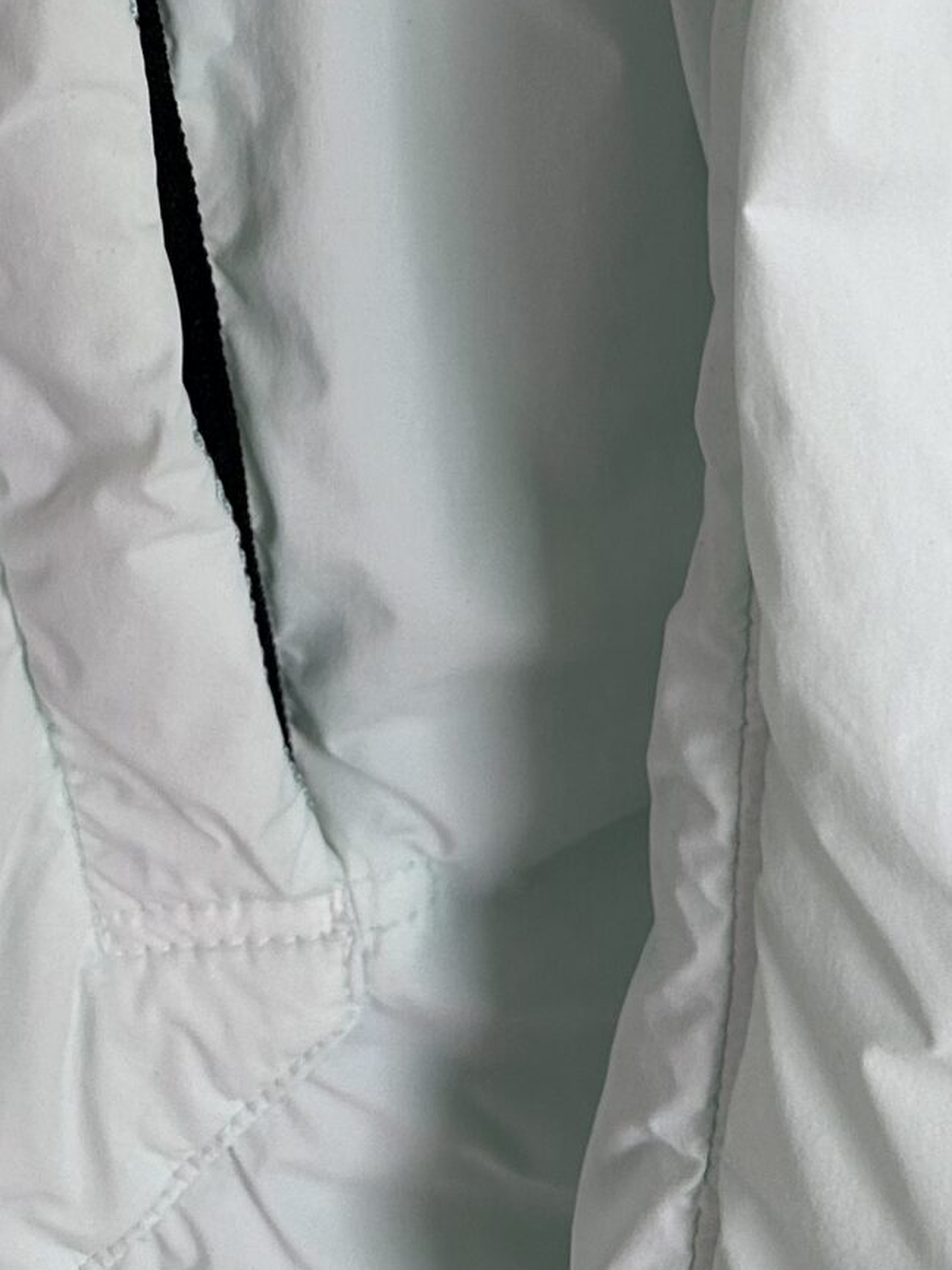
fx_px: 2824
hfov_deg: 19.0
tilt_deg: -15.2
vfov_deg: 22.1
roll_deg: -3.5
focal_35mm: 77
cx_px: 200
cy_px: -487
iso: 125
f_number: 1.5
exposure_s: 1/50
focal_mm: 5.7
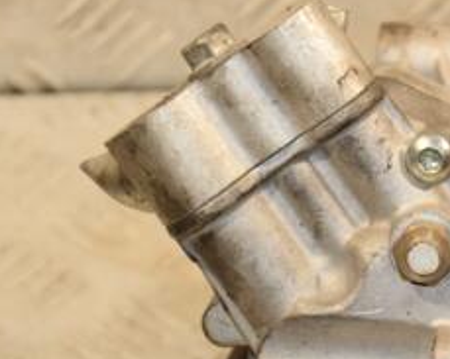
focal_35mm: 258
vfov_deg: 6.0
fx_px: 3435
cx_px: 446
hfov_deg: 7.5
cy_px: 335
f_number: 6.3
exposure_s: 1/200
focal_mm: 70
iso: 800
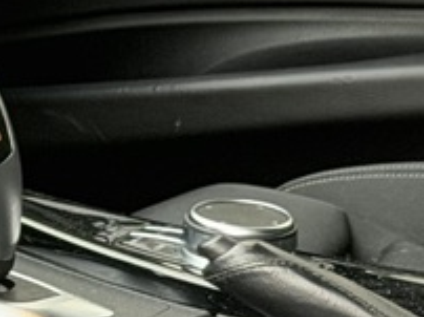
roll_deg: -2.1
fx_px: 4196
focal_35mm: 343
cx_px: -281
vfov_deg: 4.3
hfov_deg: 5.7
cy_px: 233
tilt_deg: -16.4
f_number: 1.78
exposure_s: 1/91
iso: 160
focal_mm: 6.76
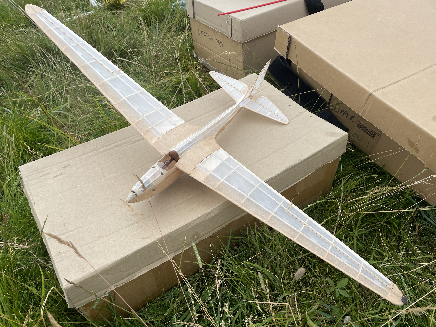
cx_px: 218
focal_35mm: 26
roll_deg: +3.7
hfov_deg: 67.3
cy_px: 164
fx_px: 327
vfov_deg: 53.1
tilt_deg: -43.9
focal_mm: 4.2
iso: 32
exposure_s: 1/1949
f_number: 1.6
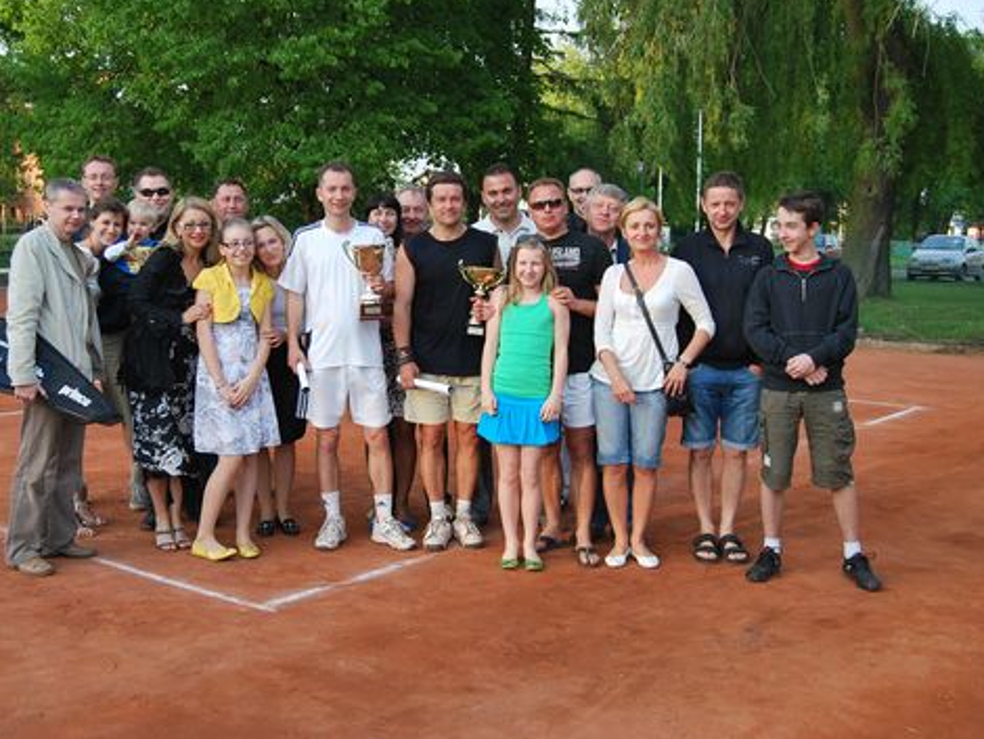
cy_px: 365
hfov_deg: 43.7
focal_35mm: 43
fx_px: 1223
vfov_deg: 33.6
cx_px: 429
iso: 180
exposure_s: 1/125
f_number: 5.6
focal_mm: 26
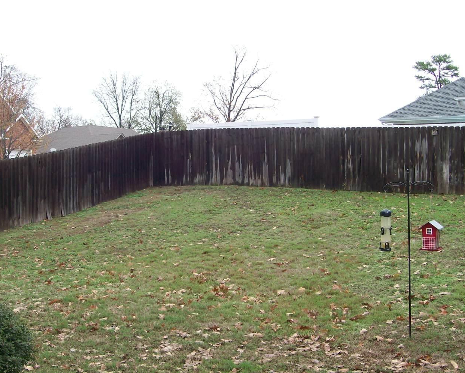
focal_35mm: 45
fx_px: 619
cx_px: 177
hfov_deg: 40.9
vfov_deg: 33.4
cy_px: 187
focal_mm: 6
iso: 80
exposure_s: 1/117
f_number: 2.7
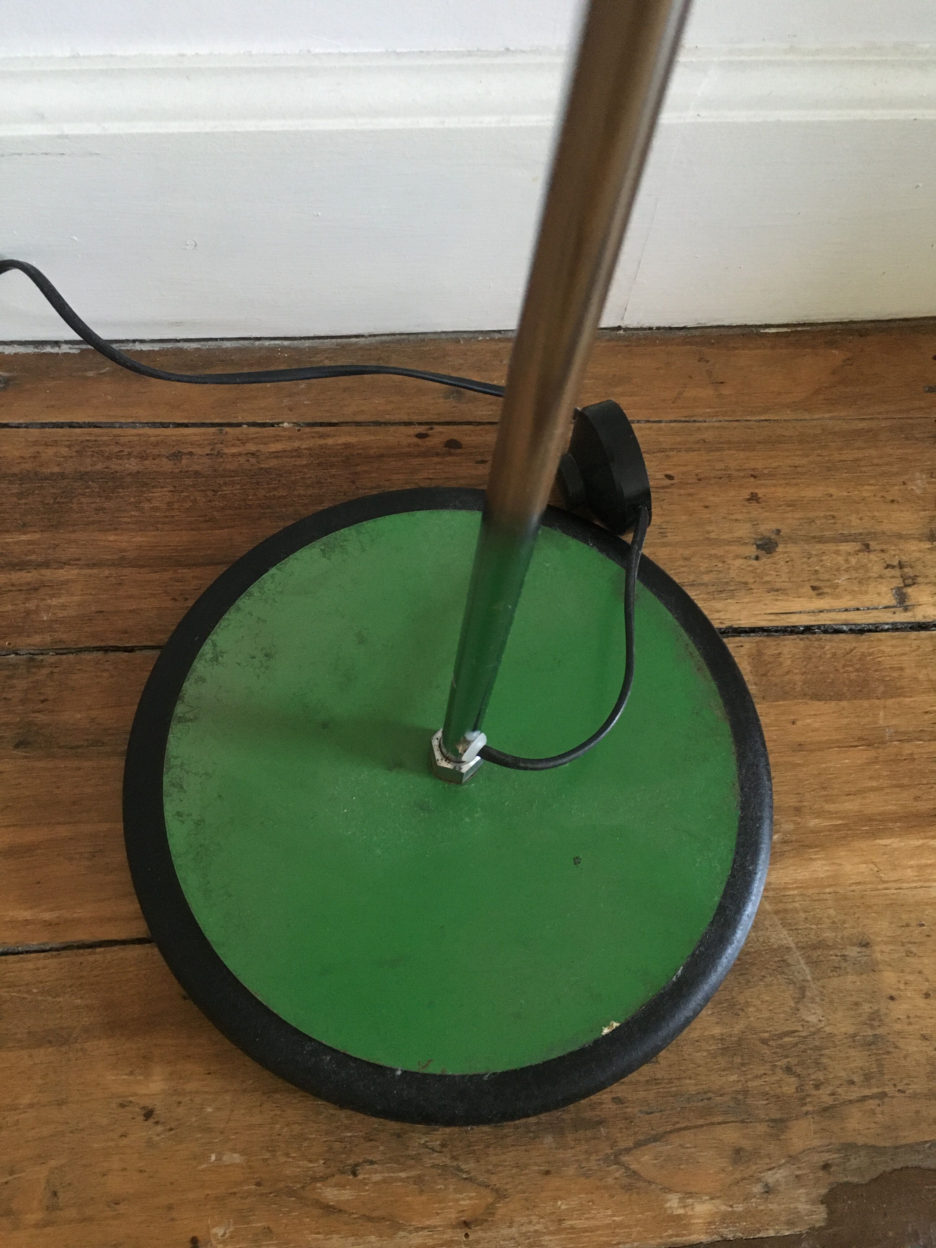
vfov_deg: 61.7
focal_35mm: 29
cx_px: 468
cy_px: 624
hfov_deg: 48.2
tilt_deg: -65.8
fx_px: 1046
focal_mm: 4.15
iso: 200
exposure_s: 1/17
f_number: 2.2
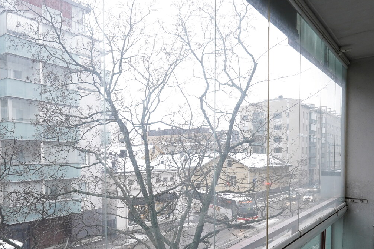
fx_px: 312
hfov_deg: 61.1
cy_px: 174
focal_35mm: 30
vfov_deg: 42.8
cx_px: 140
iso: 800
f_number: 6.3
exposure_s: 1/30
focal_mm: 14
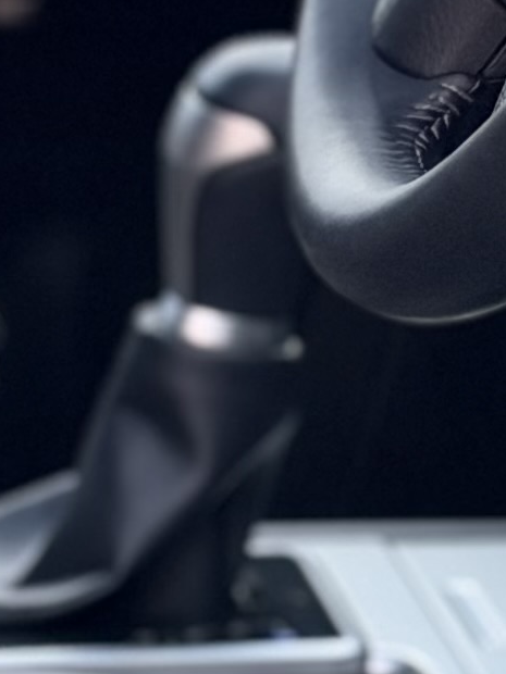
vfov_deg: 6.3
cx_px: 633
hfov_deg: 4.7
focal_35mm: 312
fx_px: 6081
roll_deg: +1.3
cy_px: 41
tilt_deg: -11.2
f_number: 1.48
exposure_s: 1/46
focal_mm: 6.93
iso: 200
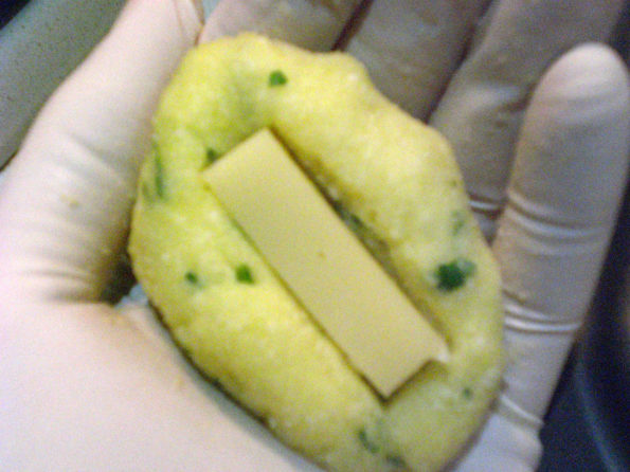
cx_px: 315
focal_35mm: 63
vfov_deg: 23.3
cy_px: 236
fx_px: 1146
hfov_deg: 30.7
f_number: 4
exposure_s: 1/80
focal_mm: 10.4
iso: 800
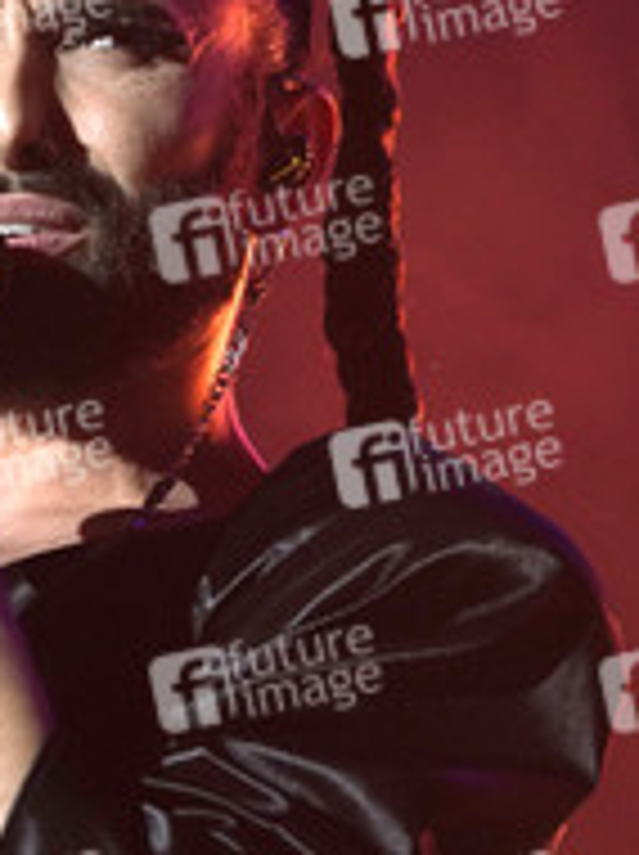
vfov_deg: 4.3
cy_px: 342
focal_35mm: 457
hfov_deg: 3.2
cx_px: -124
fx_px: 11273
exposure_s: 1/250
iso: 2000
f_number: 5.6
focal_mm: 200
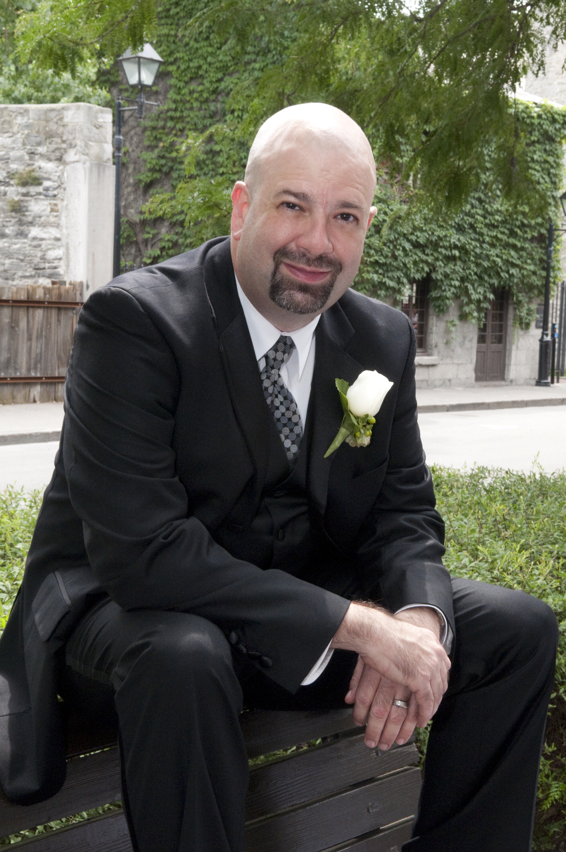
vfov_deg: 35.1
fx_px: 1348
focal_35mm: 57
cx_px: 283
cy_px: 426
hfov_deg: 23.7
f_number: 14
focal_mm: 38
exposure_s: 1/100
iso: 1600
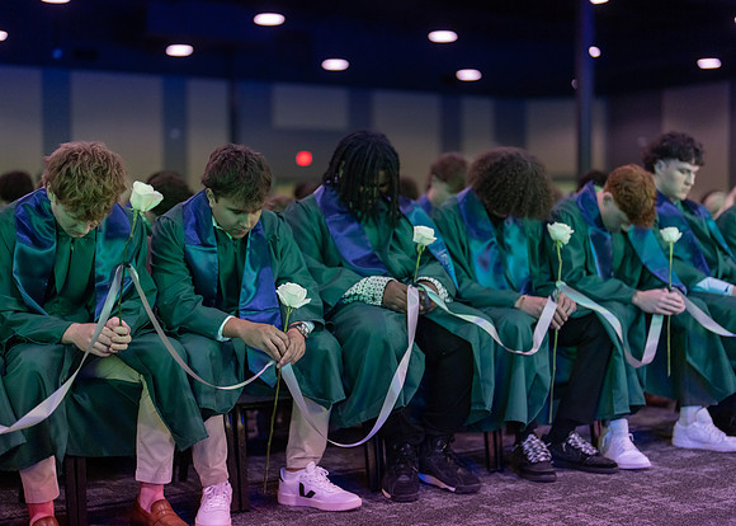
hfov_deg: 36.7
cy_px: 263
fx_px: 1109
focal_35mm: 53
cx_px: 368
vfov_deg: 26.6
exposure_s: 1/400
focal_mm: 50
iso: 1000
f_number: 1.2
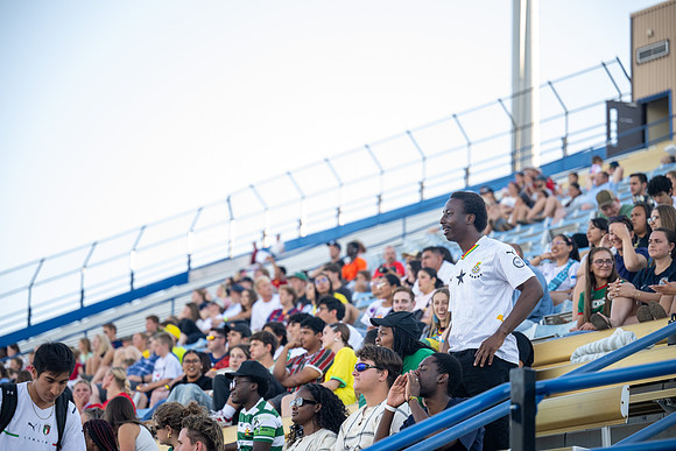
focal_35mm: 99
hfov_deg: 20.6
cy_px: 226
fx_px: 1859
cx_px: 338
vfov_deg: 13.8
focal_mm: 99
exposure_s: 1/1250
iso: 800
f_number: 2.8
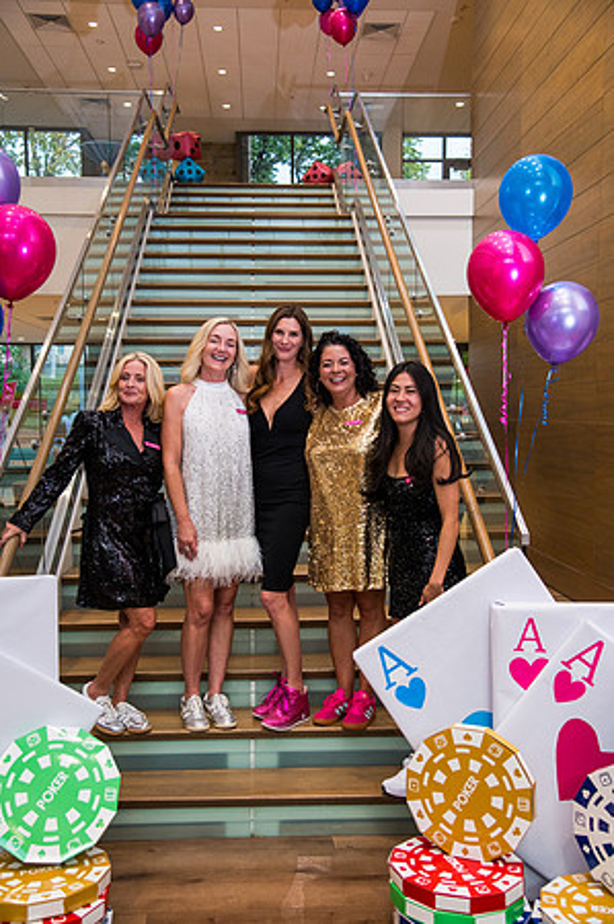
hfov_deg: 35.0
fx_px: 974
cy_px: 462
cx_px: 307
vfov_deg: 50.7
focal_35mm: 38
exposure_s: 1/160
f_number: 5
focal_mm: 38
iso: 2500
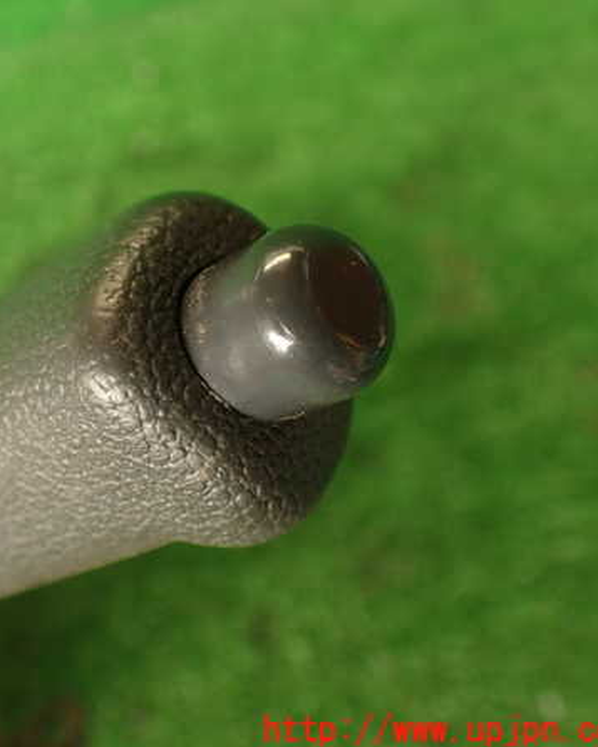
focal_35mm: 42
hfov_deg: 34.8
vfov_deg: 43.8
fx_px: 929
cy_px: 375
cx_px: 139
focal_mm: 5.79
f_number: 2.4
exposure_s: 1/60
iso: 200
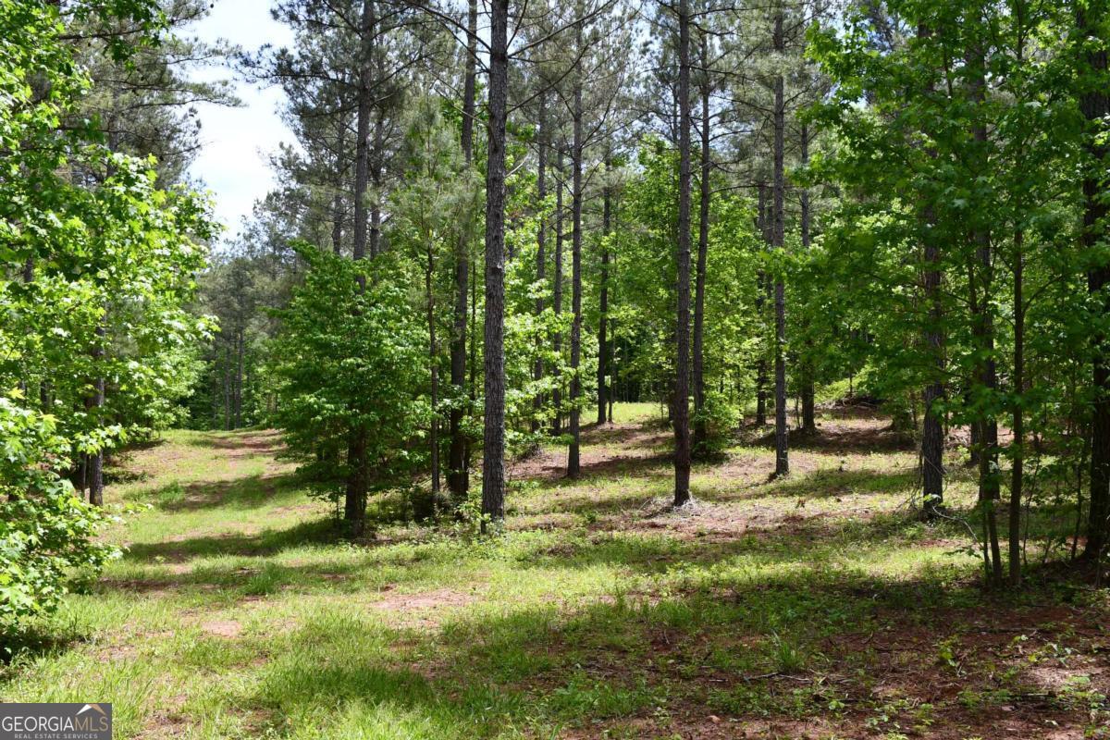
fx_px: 1110
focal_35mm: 36
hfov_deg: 53.1
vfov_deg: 36.9
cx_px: 555
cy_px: 370
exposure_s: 1/250
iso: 200
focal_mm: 18
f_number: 7.1
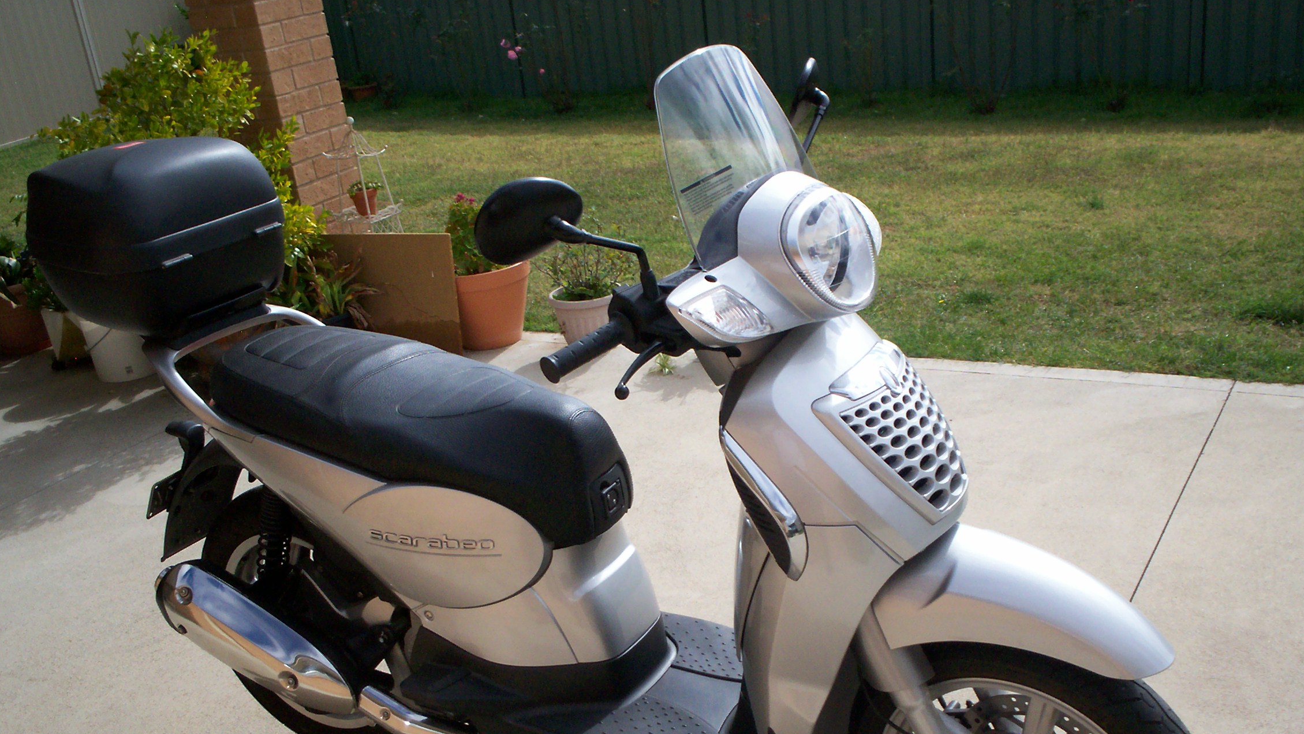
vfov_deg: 29.6
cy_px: 465
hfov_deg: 50.5
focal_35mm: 40
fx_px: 1383
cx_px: 660
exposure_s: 1/683
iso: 100
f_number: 4.5
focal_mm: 5.9
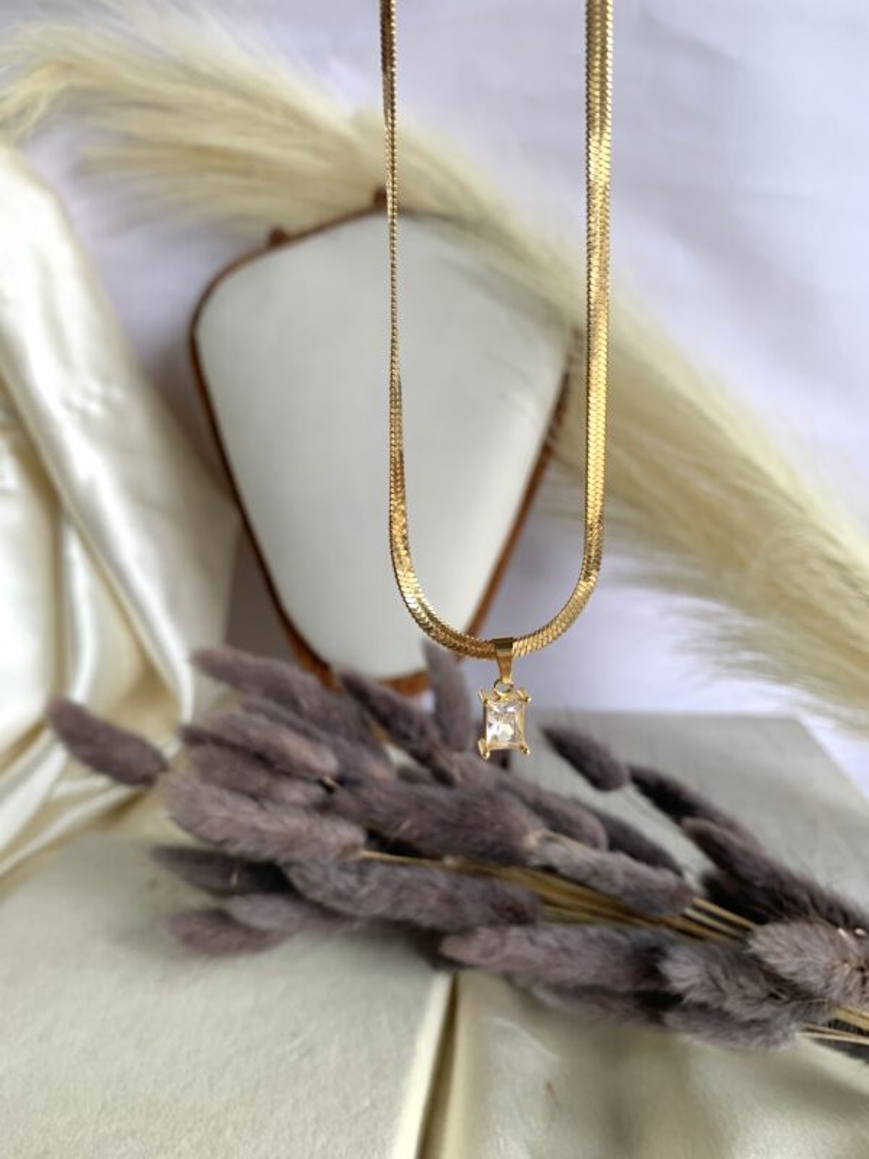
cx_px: 434
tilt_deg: -14.0
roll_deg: +1.1
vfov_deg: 67.3
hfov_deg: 53.1
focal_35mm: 26
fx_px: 870
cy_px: 580
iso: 25
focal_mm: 4.25
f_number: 1.8
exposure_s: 1/108
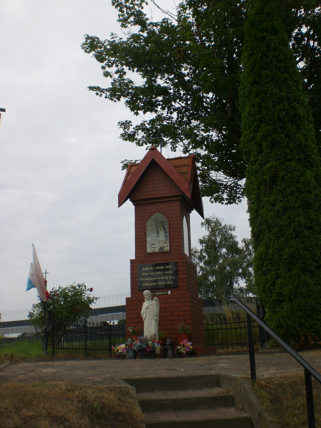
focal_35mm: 38
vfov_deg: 49.0
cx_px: 160
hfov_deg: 37.7
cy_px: 214
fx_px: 470
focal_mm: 6.3
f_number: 4.4
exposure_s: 1/320
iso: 50
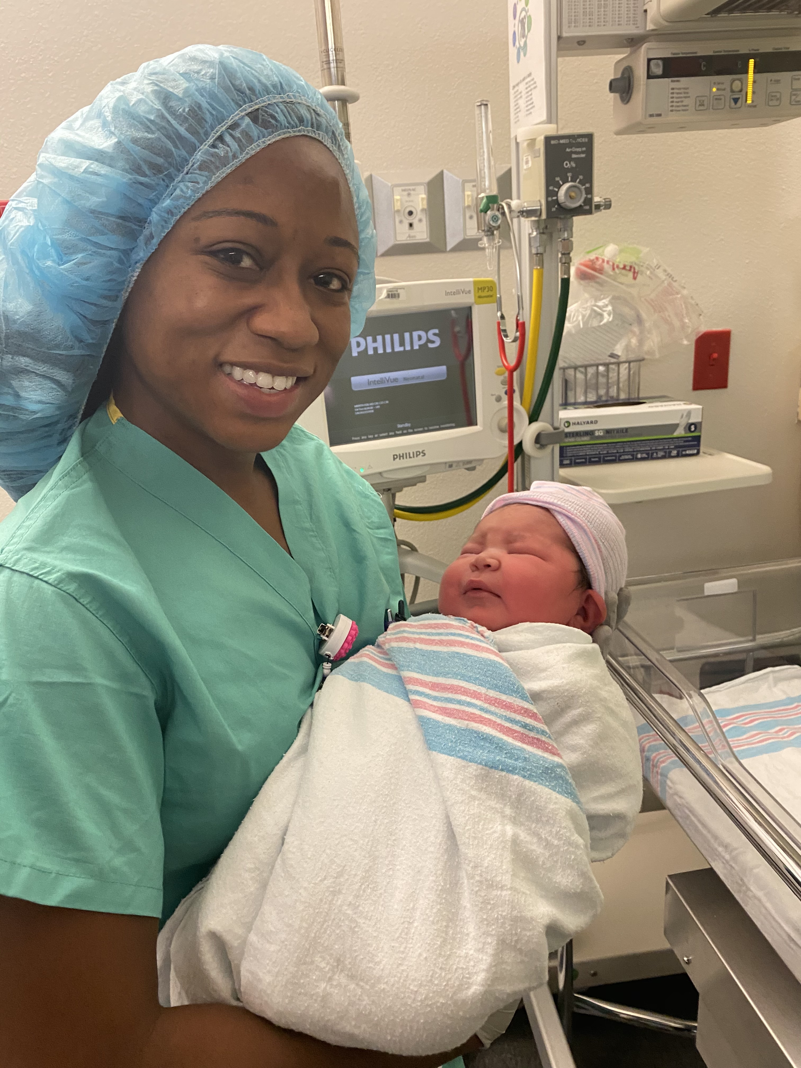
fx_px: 802
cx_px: 400
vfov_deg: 67.3
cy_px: 534
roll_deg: +4.0
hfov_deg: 53.1
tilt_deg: -16.4
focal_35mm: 26
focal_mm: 4.25
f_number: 1.8
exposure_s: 1/60
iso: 320
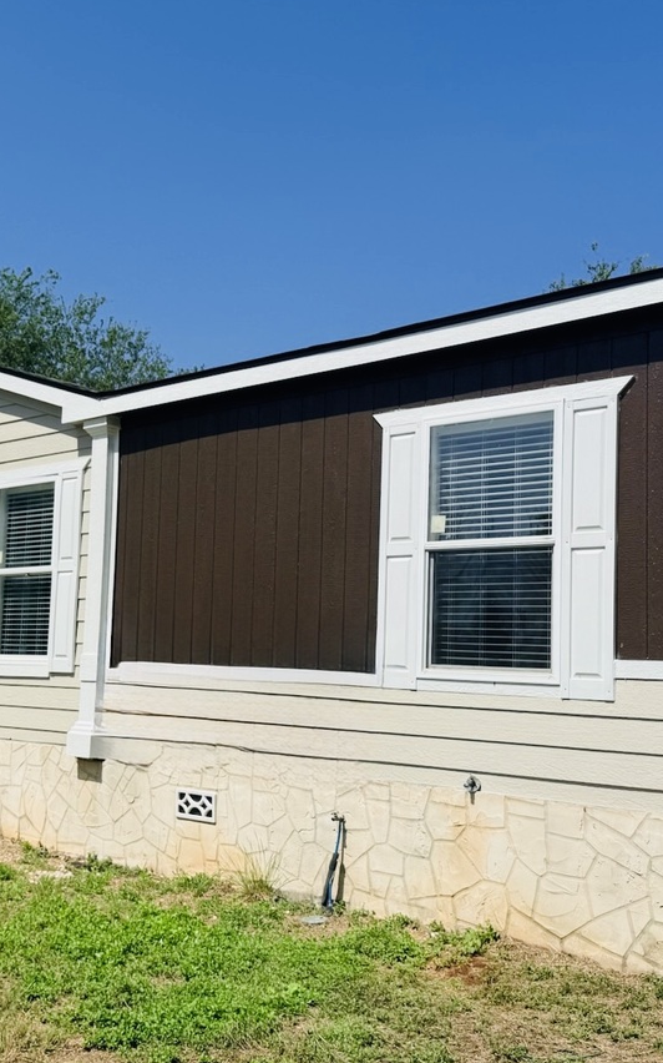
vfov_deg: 46.2
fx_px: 1244
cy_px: 545
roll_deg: -1.4
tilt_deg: +6.3
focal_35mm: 43
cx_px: 214
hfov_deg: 29.6
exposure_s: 1/11905
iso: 80
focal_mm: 6.76
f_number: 1.78
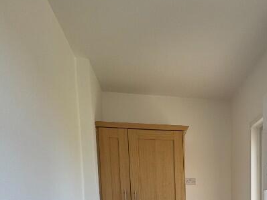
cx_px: 214
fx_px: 278
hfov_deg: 48.4
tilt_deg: -6.4
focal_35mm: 36
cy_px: 237
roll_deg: +1.3
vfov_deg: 33.0
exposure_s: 1/99
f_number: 2.2
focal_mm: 2.22
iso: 50
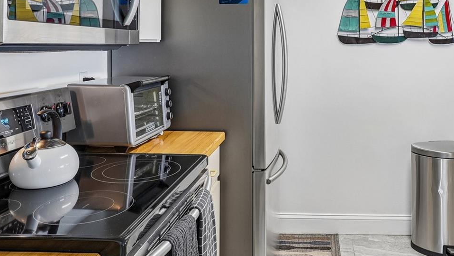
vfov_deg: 32.4
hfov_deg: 55.6
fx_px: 421
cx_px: 297
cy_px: 36
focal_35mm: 35
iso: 160
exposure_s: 1/8
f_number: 8
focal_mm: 20
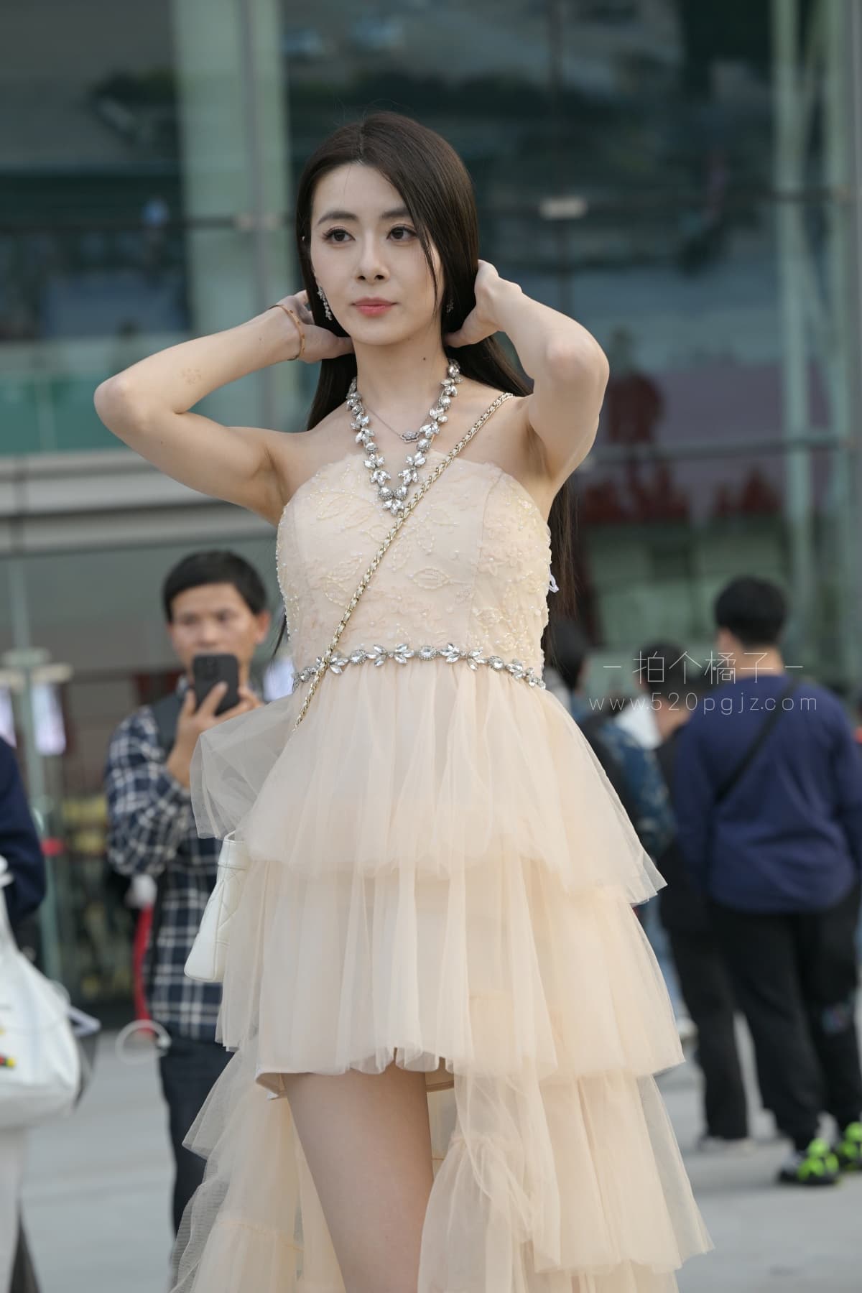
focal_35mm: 86
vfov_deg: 23.6
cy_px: 646
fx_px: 3089
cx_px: 431
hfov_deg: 15.9
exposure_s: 1/500
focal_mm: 86
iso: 320
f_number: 4.5
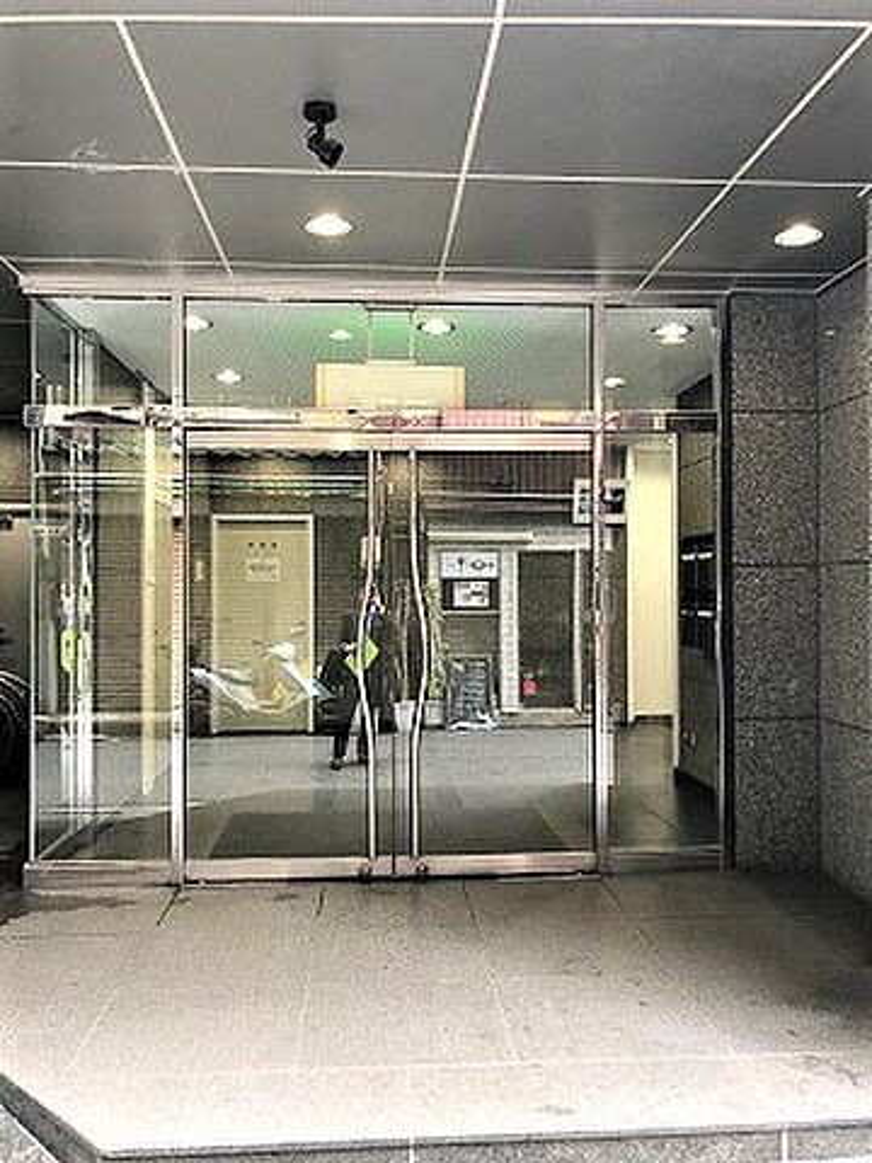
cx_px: 436
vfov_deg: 63.4
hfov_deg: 49.7
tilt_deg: +3.0
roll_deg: +1.7
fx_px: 940
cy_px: 582
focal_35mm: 28
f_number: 1.8
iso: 50
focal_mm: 3.99
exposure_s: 1/15
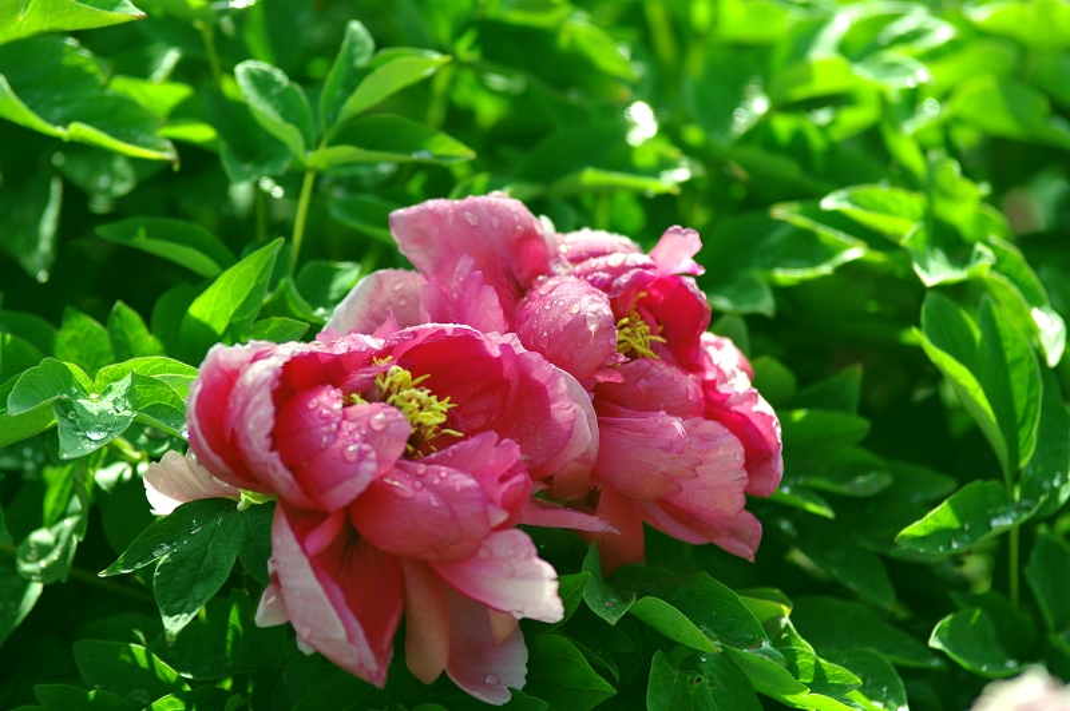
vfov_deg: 4.6
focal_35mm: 300
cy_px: 356
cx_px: 535
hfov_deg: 6.9
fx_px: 8909
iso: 100
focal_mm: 200
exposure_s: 1/250
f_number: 3.5
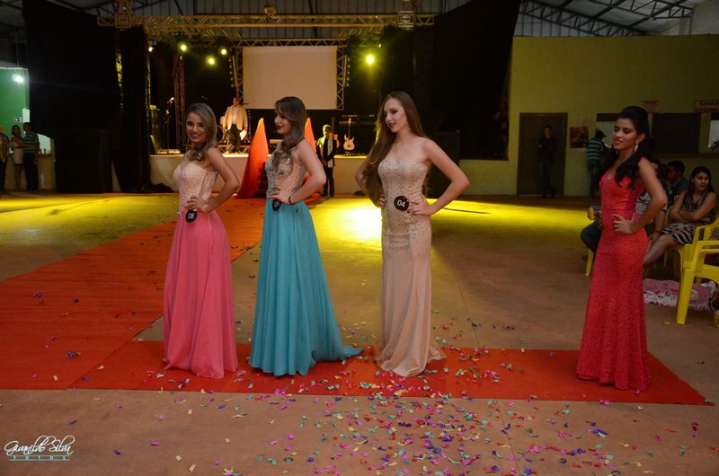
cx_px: 360
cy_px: 238
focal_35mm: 38
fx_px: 747
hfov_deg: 51.4
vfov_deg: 35.3
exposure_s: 1/50
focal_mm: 25
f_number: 4
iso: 3200
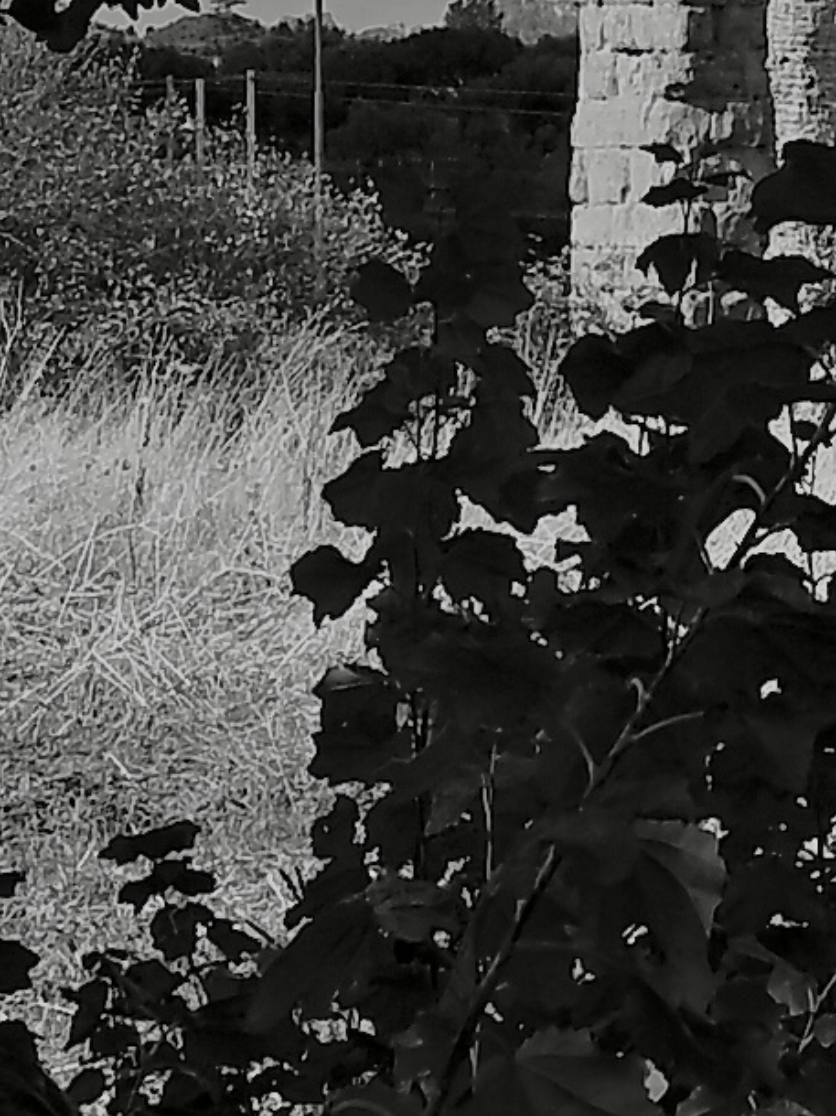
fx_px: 5381
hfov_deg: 8.8
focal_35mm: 167
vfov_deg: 11.7
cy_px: -80
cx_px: 1080
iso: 160
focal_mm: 35
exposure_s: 1/180
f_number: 13
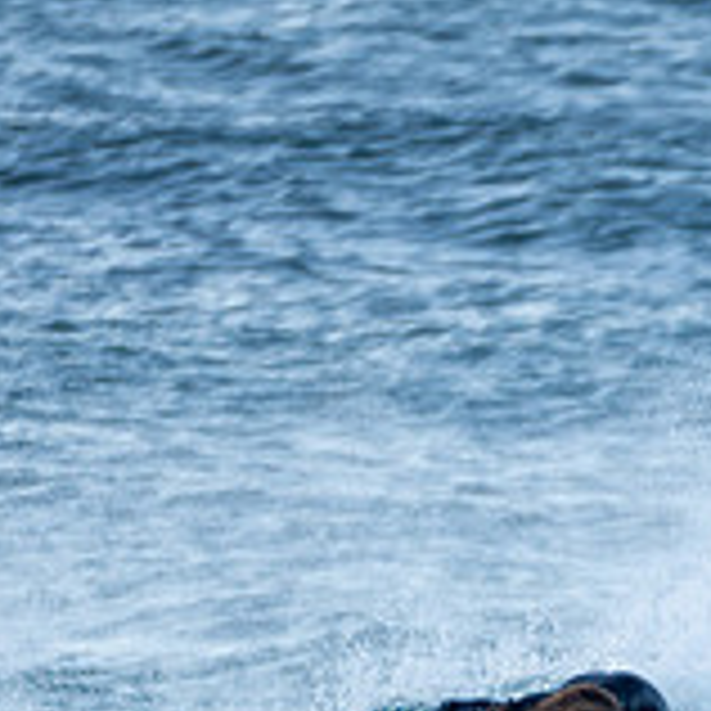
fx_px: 54237
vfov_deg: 0.8
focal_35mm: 2334
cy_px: 821
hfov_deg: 0.8
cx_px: 747
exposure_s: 1/250
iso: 280
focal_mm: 500
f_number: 5.6
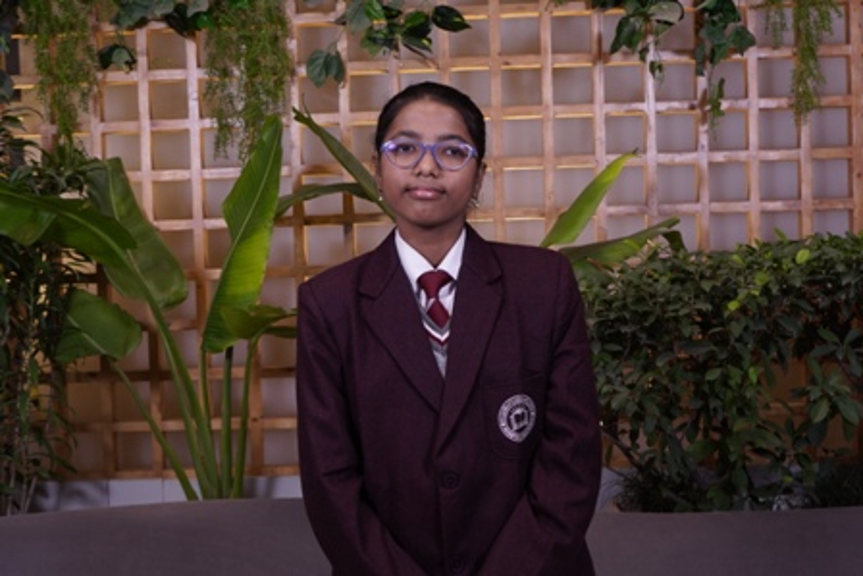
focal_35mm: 48
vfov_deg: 28.1
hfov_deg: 41.1
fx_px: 1151
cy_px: 288
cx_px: 432
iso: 500
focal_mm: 32
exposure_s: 1/125
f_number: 5
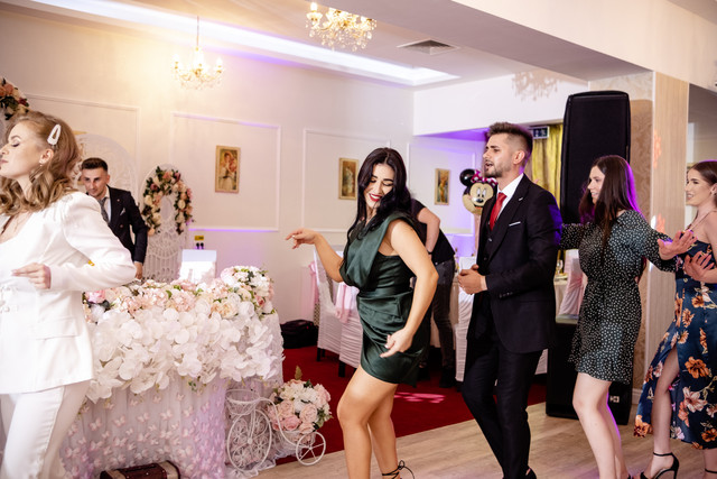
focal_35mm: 35
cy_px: 240
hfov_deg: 54.4
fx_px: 697
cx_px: 358
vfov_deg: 37.9
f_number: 2.2
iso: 800
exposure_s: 1/200
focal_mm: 23
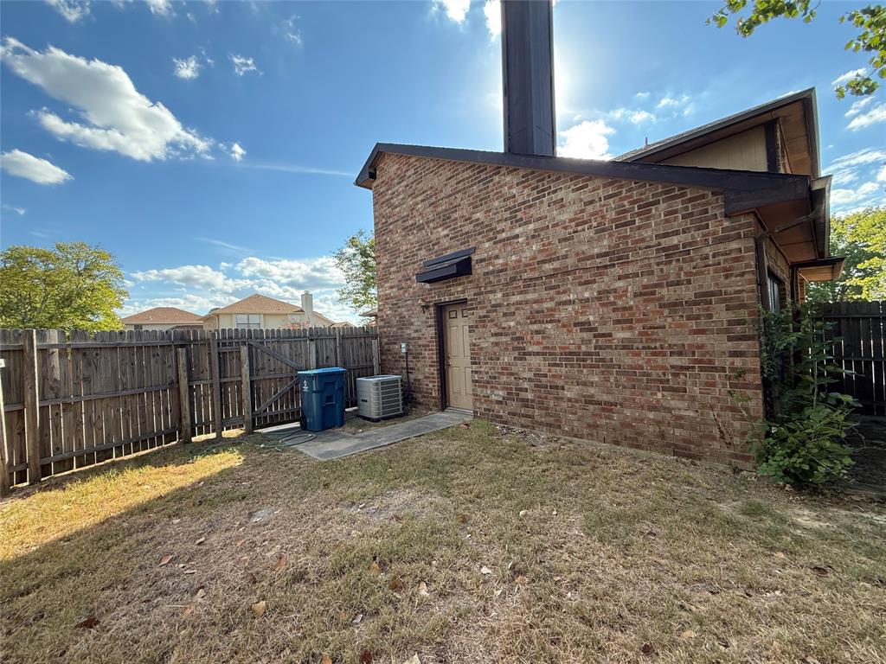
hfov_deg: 102.1
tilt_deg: +2.1
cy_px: 332
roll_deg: +2.8
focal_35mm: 14
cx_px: 443
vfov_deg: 85.7
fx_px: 358
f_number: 2.2
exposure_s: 1/433
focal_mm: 2.22
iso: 64
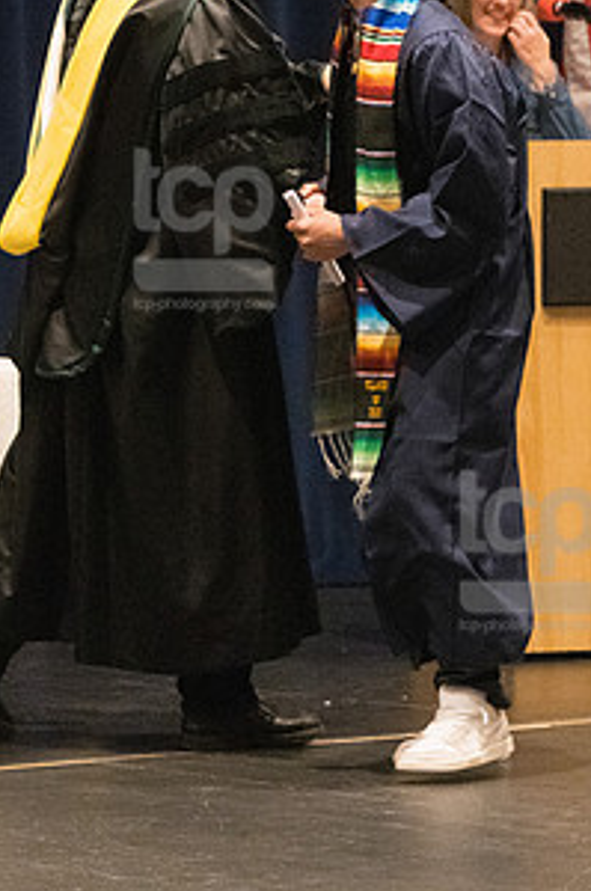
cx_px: 203
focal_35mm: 360
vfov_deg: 5.7
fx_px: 8895
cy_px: 229
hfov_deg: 3.8
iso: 8000
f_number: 4.5
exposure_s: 1/250
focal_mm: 160
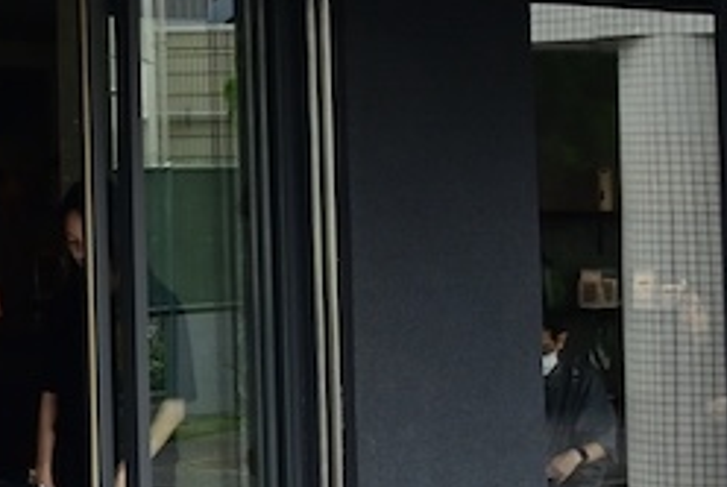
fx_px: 2932
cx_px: -361
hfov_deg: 13.3
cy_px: -60
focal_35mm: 145
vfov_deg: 9.4
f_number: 16
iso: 1250
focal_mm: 36
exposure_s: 1/160
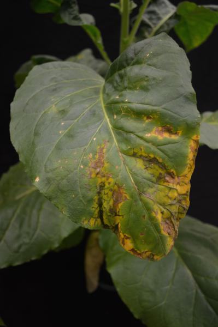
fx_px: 273
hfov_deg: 43.5
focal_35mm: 30
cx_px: 109
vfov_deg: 62.0
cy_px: 164
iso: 100
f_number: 3.8
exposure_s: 1/8
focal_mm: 20
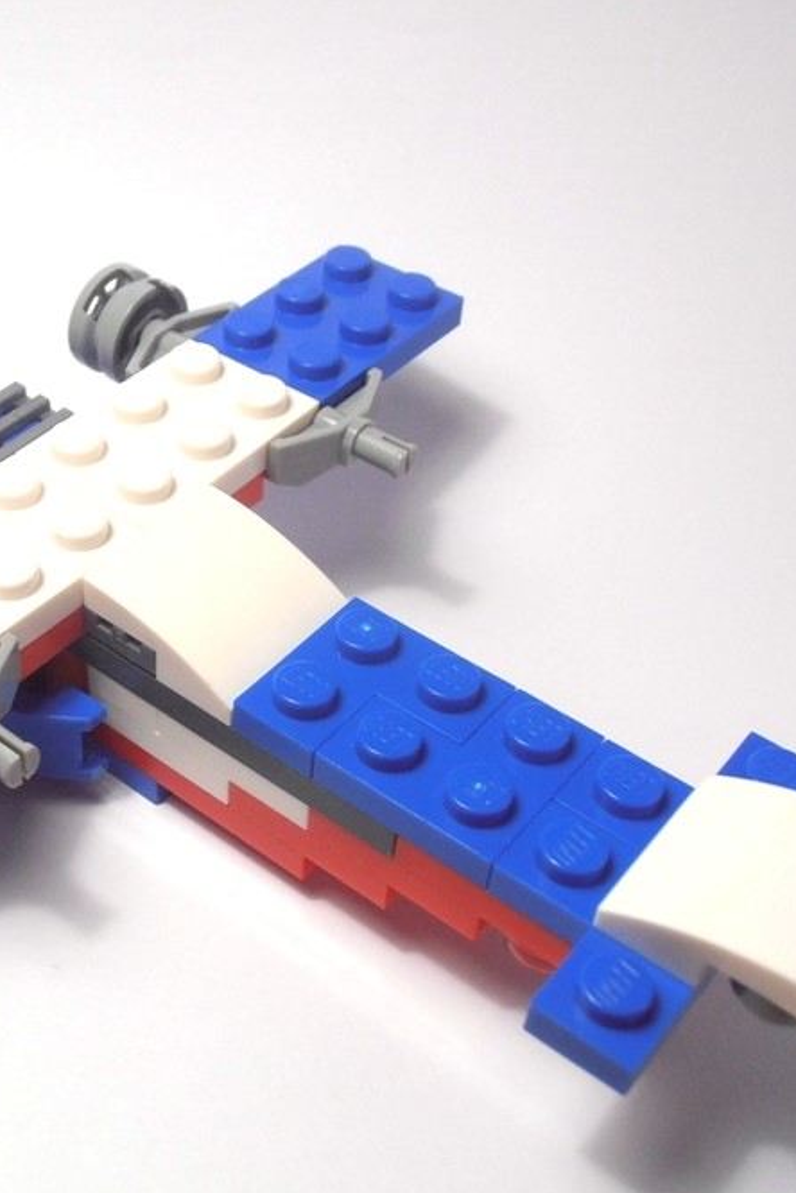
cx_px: 188
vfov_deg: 38.2
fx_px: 1725
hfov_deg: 25.6
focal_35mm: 52
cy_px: 599
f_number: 3.9
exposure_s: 1/80
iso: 80
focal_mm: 6.61
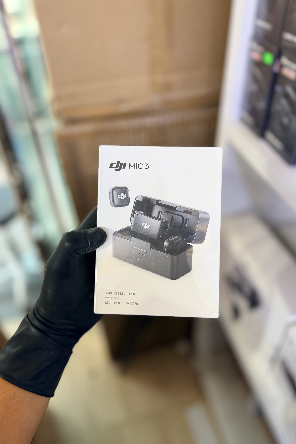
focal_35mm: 25
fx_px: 308
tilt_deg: -40.5
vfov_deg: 71.5
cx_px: 155
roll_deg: +0.9
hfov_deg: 51.3
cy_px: 222
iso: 125
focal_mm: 6.76
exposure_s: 1/50
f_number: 1.78
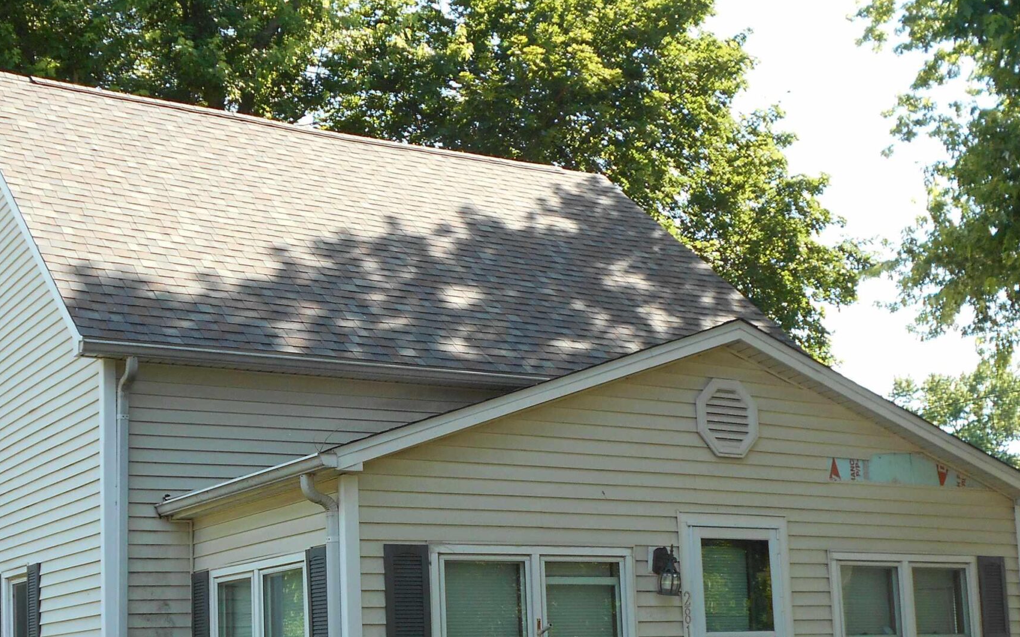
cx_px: 362
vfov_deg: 25.0
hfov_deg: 39.2
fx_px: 1418
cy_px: 496
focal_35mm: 51
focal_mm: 5.8
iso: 80
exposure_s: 1/160
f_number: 3.6
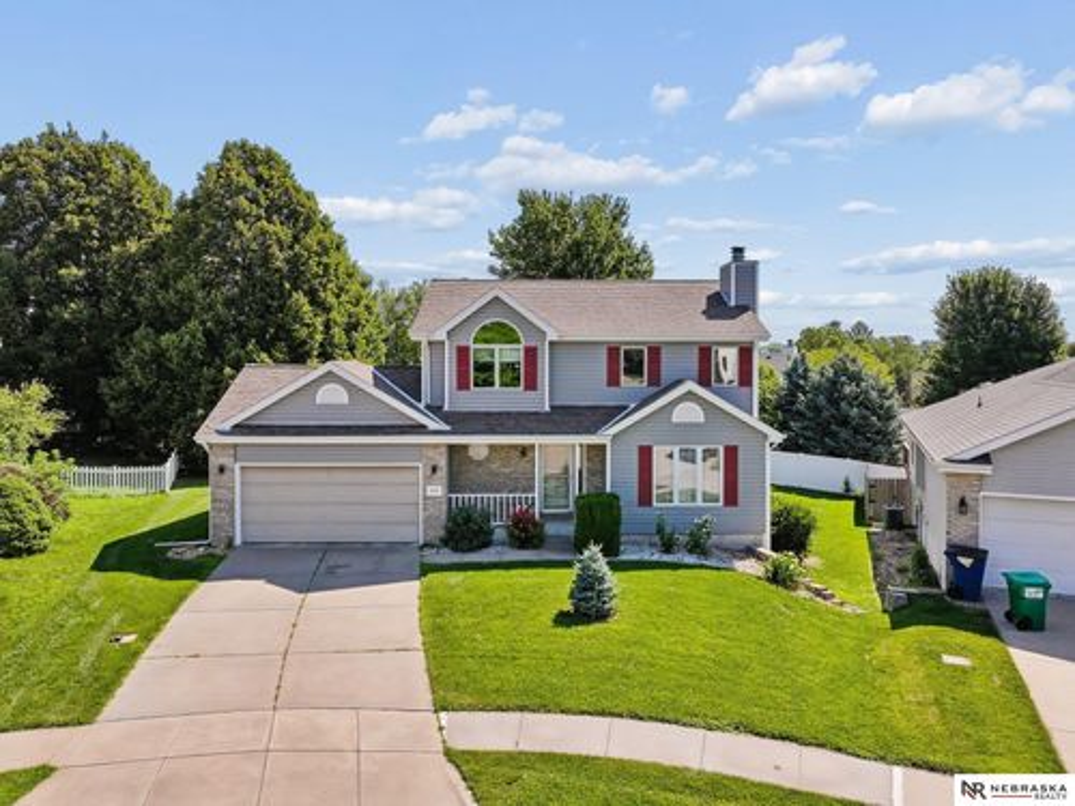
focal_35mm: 24
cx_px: 538
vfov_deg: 56.8
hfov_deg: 71.6
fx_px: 745
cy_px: 403
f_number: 5.6
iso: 400
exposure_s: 1/50
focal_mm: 12.3
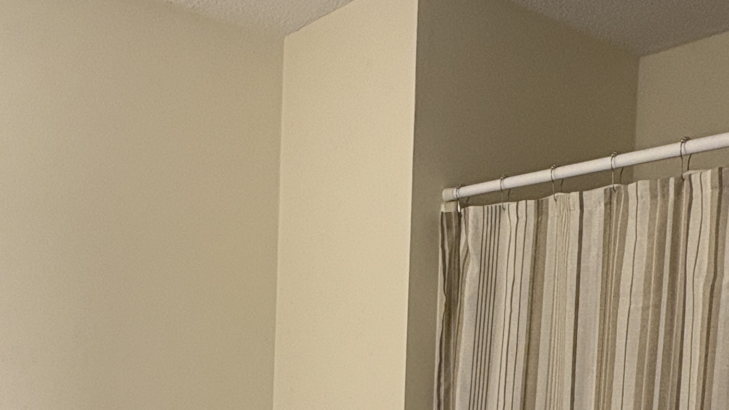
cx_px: 324
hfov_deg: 46.3
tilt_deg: -4.6
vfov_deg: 25.6
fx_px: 850
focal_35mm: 44
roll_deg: -1.8
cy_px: 423
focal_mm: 2.22
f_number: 2.2
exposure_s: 1/120
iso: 200
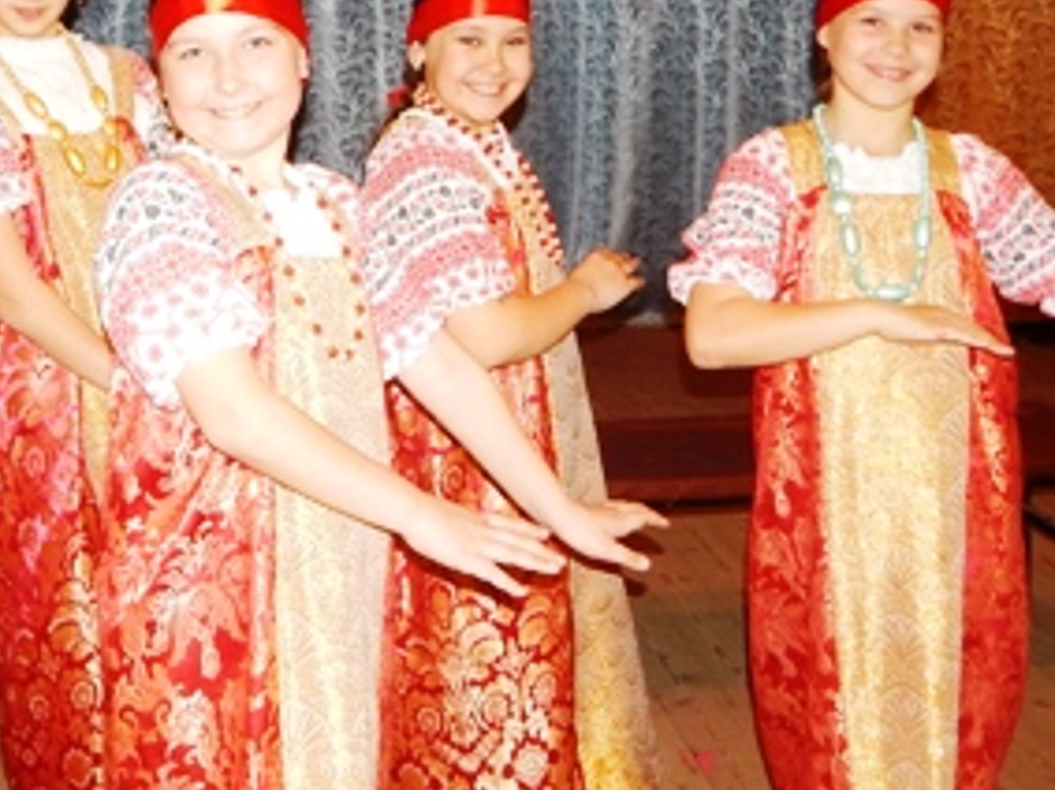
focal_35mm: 52
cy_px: 67
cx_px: 257
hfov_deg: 36.0
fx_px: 1584
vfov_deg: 27.0
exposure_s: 1/30
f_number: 3
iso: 200
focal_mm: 4
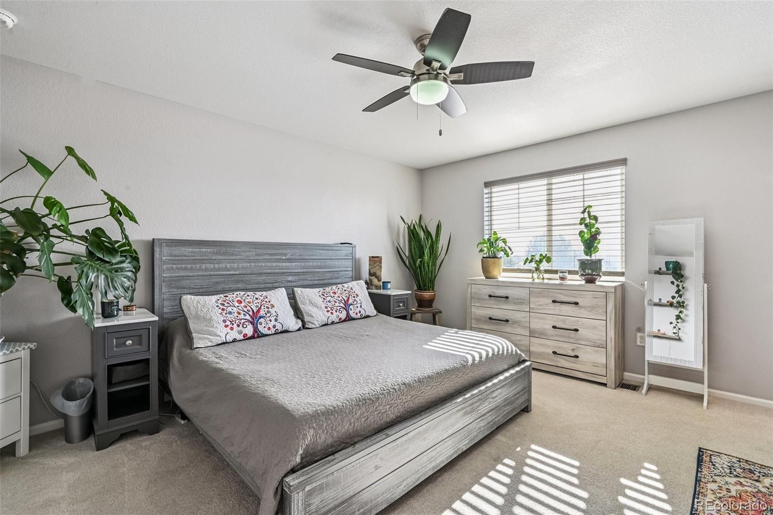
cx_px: 386
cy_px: 258
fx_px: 343
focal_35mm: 16
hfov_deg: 96.7
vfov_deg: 73.7
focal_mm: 16
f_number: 10
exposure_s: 1/25
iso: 400
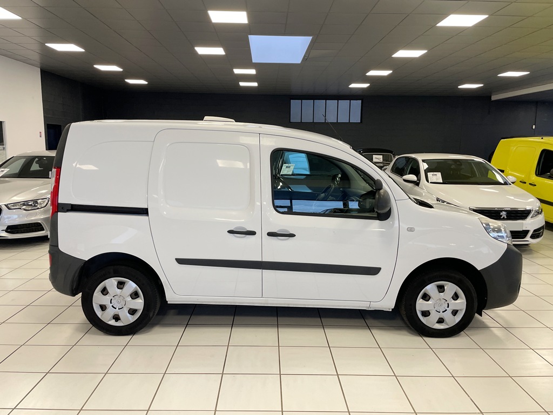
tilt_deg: -8.5
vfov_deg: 53.1
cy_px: 208
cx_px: 276
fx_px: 415
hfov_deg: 67.3
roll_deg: -0.3
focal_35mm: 26
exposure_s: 1/100
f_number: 1.6
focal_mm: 4.2
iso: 100
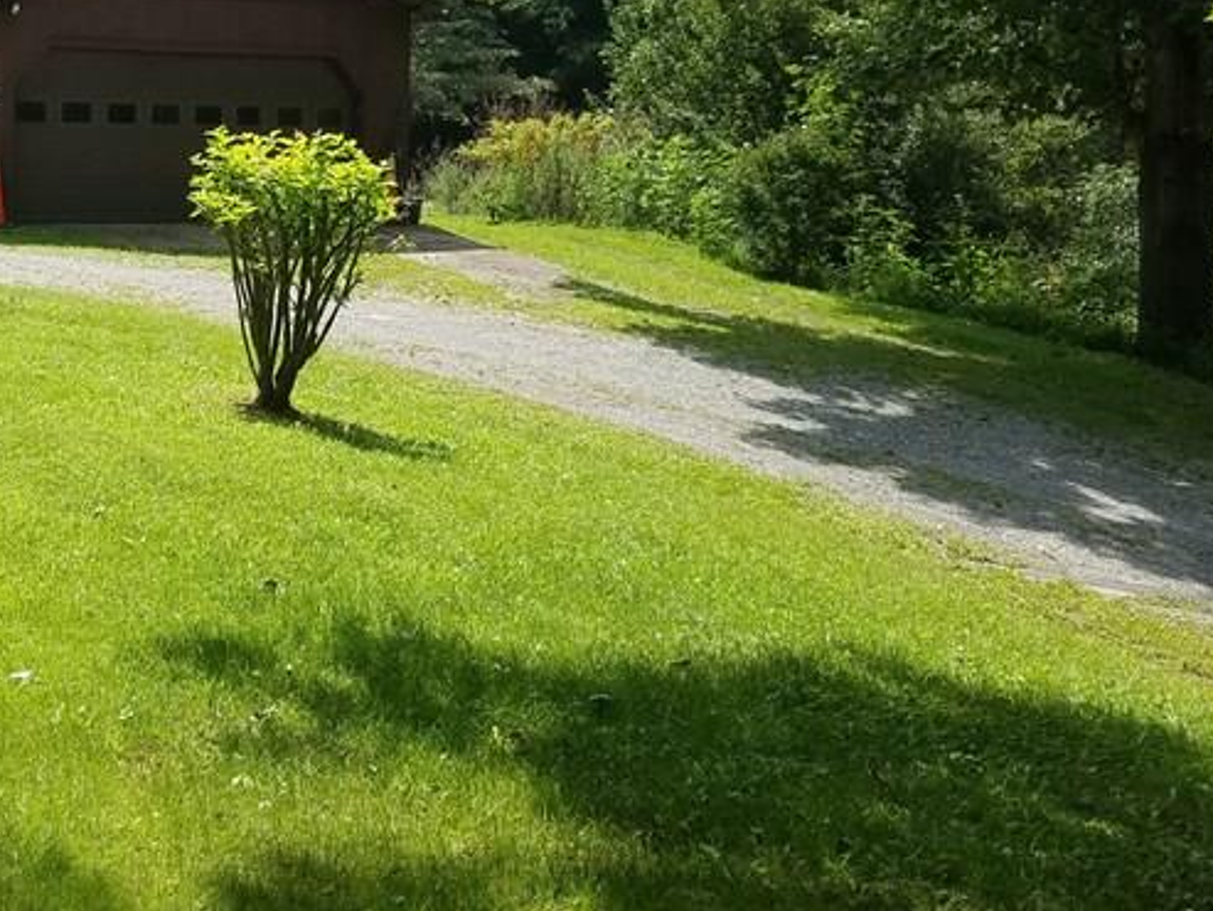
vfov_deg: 26.3
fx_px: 1893
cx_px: 258
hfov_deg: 34.5
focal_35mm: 54
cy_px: 128
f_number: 1.7
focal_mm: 4.2
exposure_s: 1/1212
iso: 50
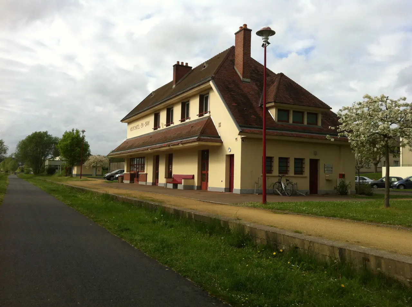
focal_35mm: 35
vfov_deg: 40.6
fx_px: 416
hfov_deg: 52.7
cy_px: 154
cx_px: 206
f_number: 2.8
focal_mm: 3.85
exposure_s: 1/1207
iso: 80
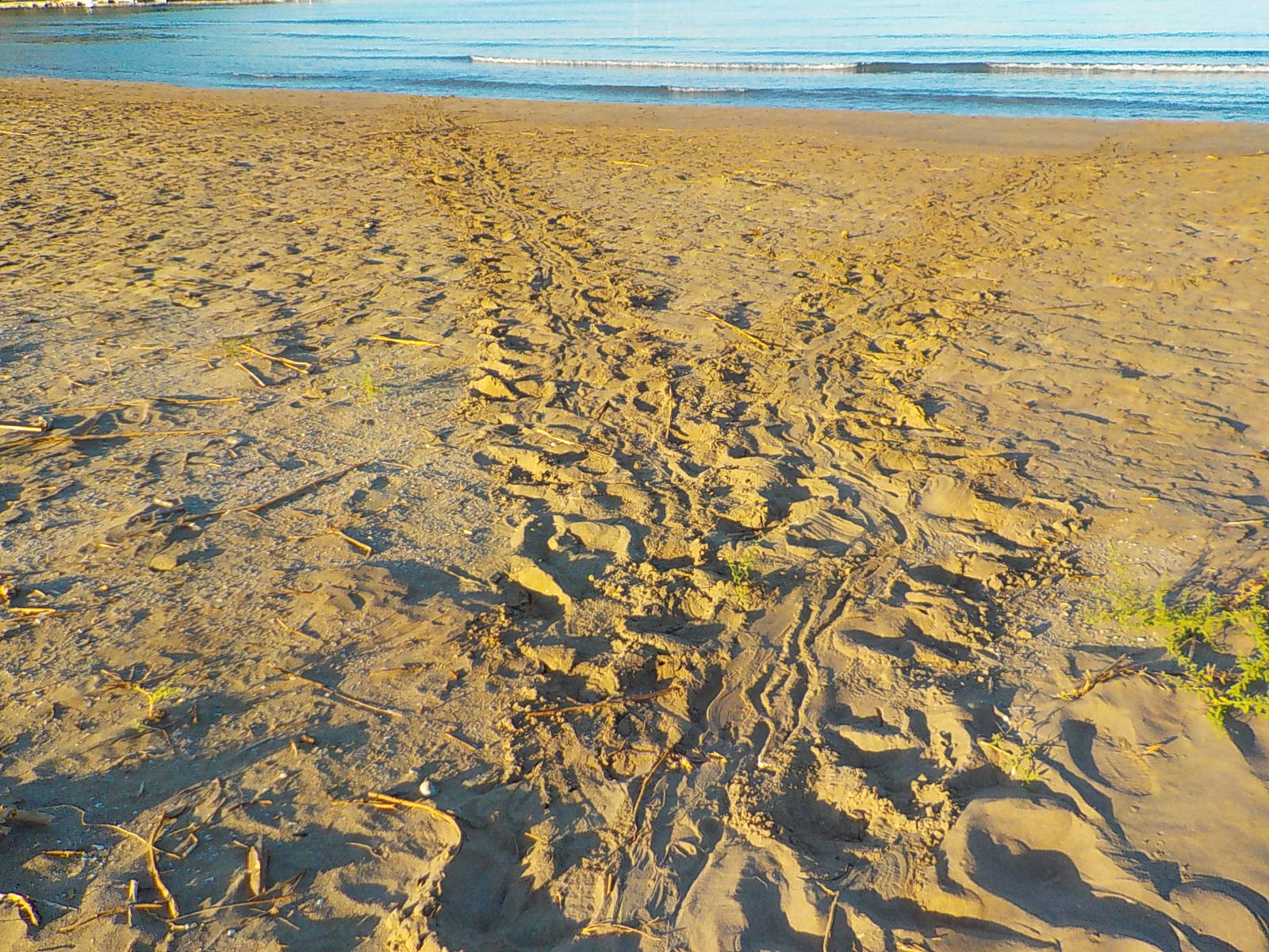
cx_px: 634
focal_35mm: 30
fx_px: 1100
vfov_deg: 46.8
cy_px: 476
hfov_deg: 60.0
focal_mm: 4.1
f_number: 3.3
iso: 125
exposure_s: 1/500
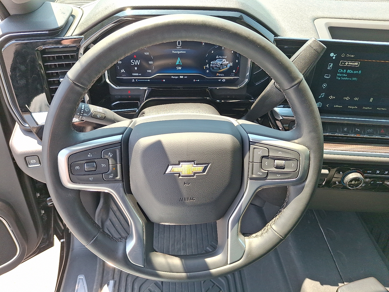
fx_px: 281
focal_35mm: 25
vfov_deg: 54.9
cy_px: 146
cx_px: 194
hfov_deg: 69.4
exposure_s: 1/208
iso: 30
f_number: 1.8
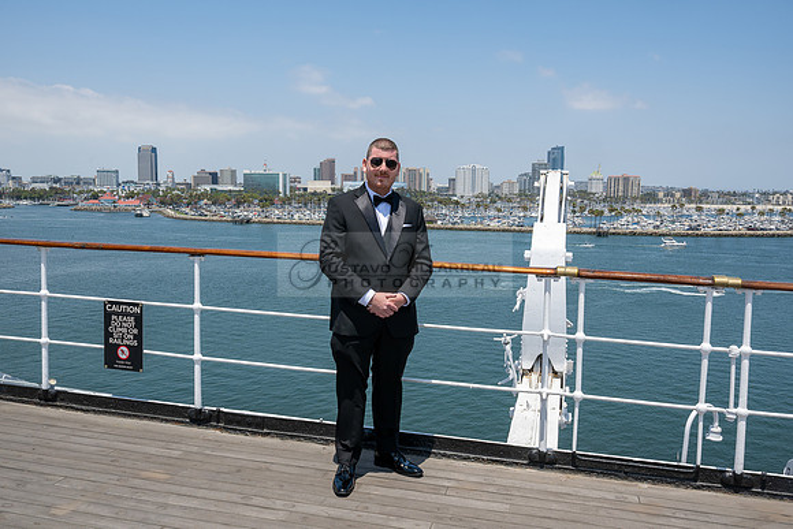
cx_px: 396
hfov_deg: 60.3
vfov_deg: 42.3
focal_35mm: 31
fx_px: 683
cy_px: 264
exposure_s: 1/200
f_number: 13
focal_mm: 31
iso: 200
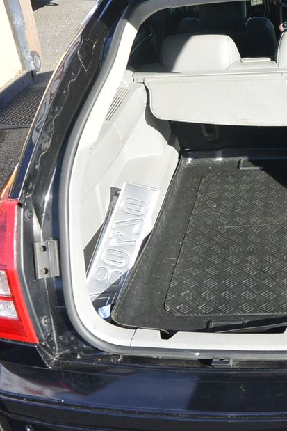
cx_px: 322
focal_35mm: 48
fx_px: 574
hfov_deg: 25.8
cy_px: 196
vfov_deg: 41.1
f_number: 4.5
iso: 160
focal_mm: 11
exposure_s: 1/400
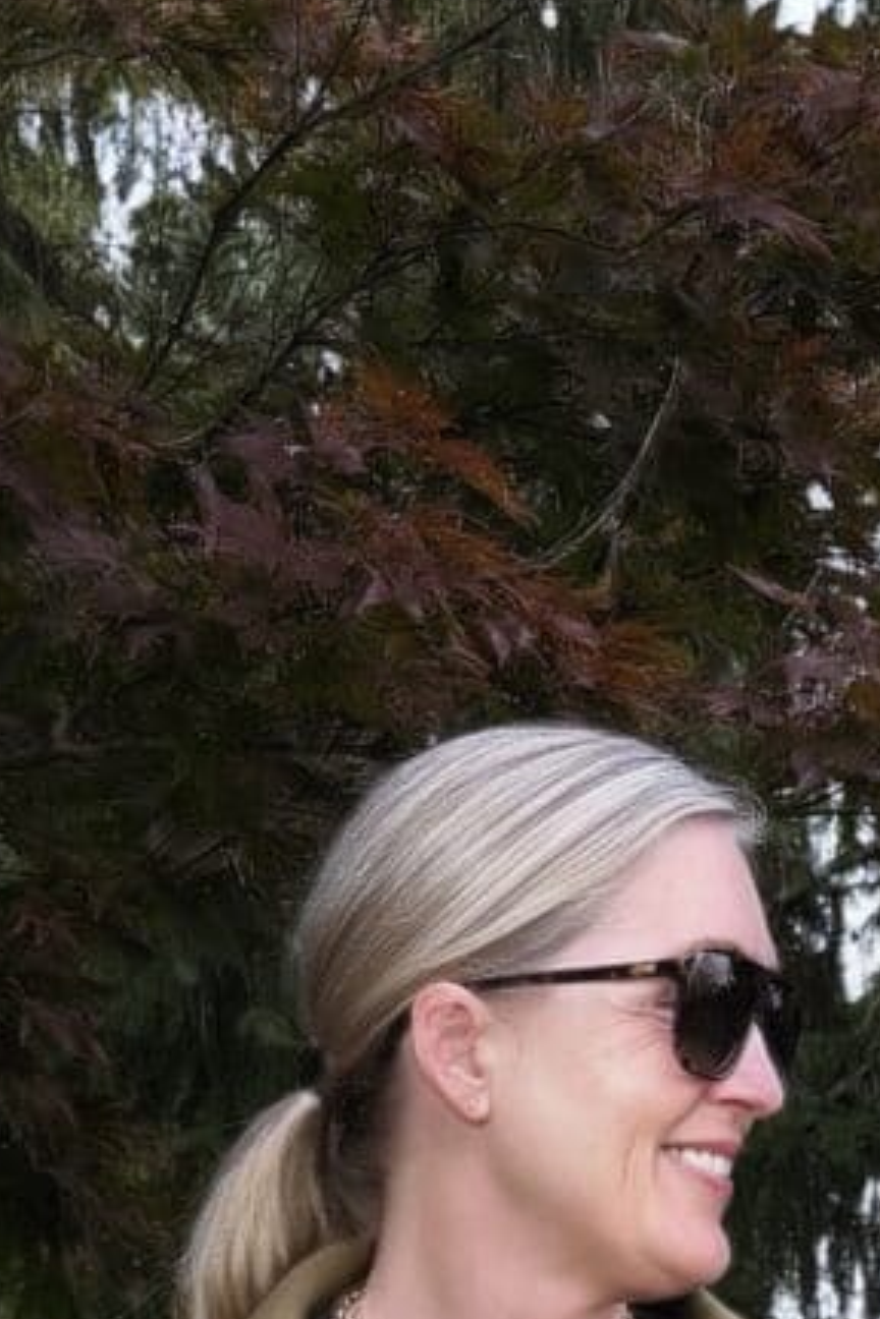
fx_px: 4070
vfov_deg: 16.4
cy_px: 2101
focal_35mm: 111
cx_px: 489
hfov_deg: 12.3
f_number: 1.78
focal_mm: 6.76
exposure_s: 1/121
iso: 100
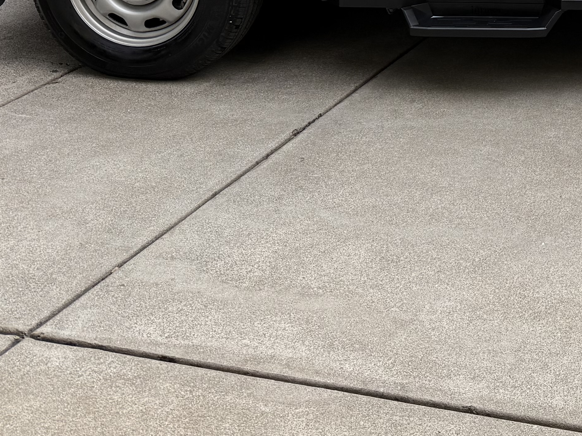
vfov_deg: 18.2
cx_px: 753
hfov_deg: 23.6
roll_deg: -1.7
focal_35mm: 73
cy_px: -199
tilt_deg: -10.3
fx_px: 1227
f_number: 1.78
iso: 80
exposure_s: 1/1106
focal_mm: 6.76
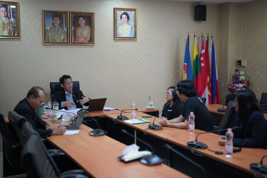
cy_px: 89
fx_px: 371
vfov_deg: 27.0
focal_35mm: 50
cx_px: 134
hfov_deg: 39.6
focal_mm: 50
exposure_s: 1/2500
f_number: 1.2
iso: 4000
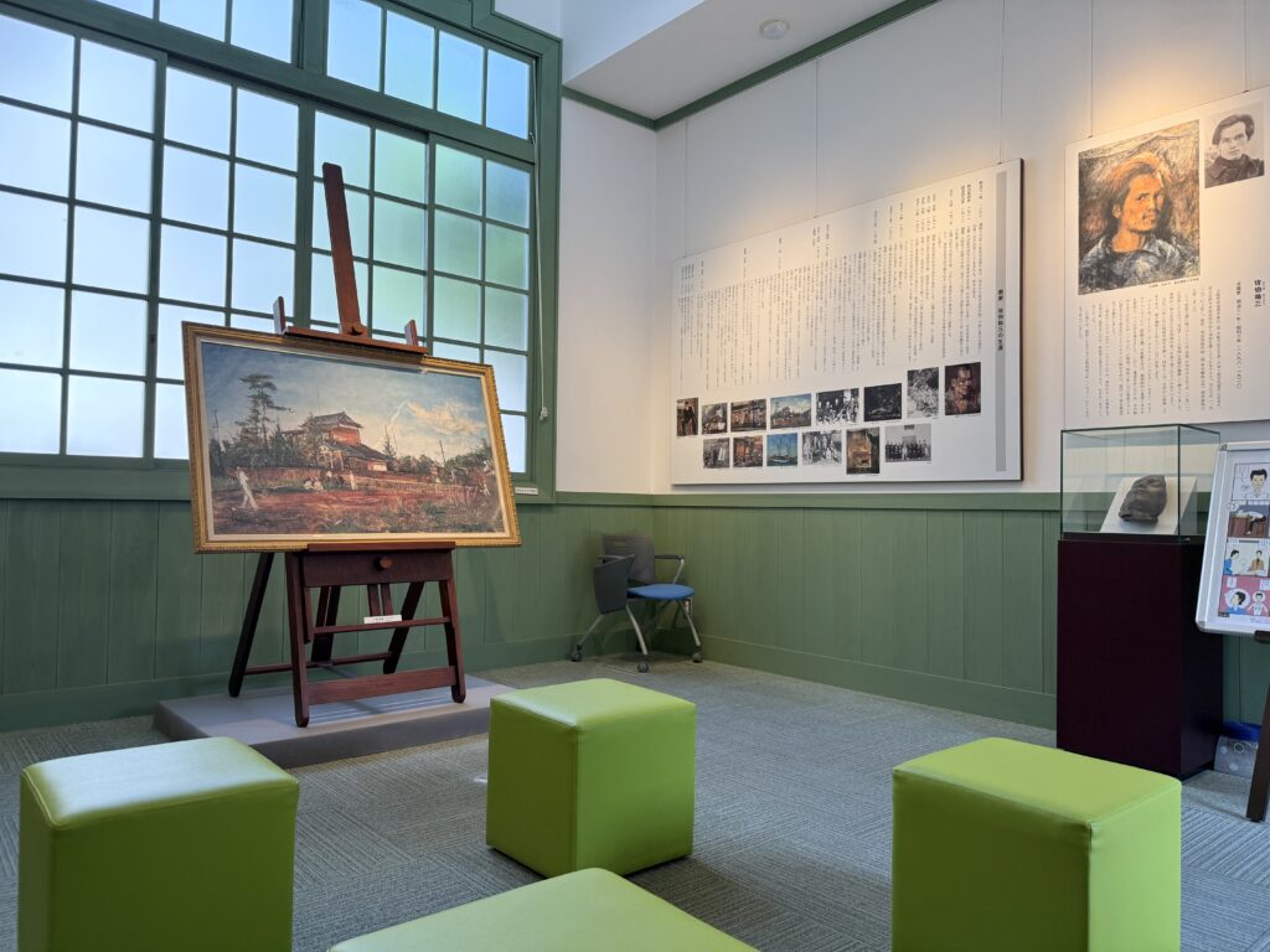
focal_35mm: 24
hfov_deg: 71.6
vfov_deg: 56.8
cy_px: 476
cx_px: 635
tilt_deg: +0.6
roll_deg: -1.2
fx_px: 881
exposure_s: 1/333
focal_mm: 6.76
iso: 100
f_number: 1.78
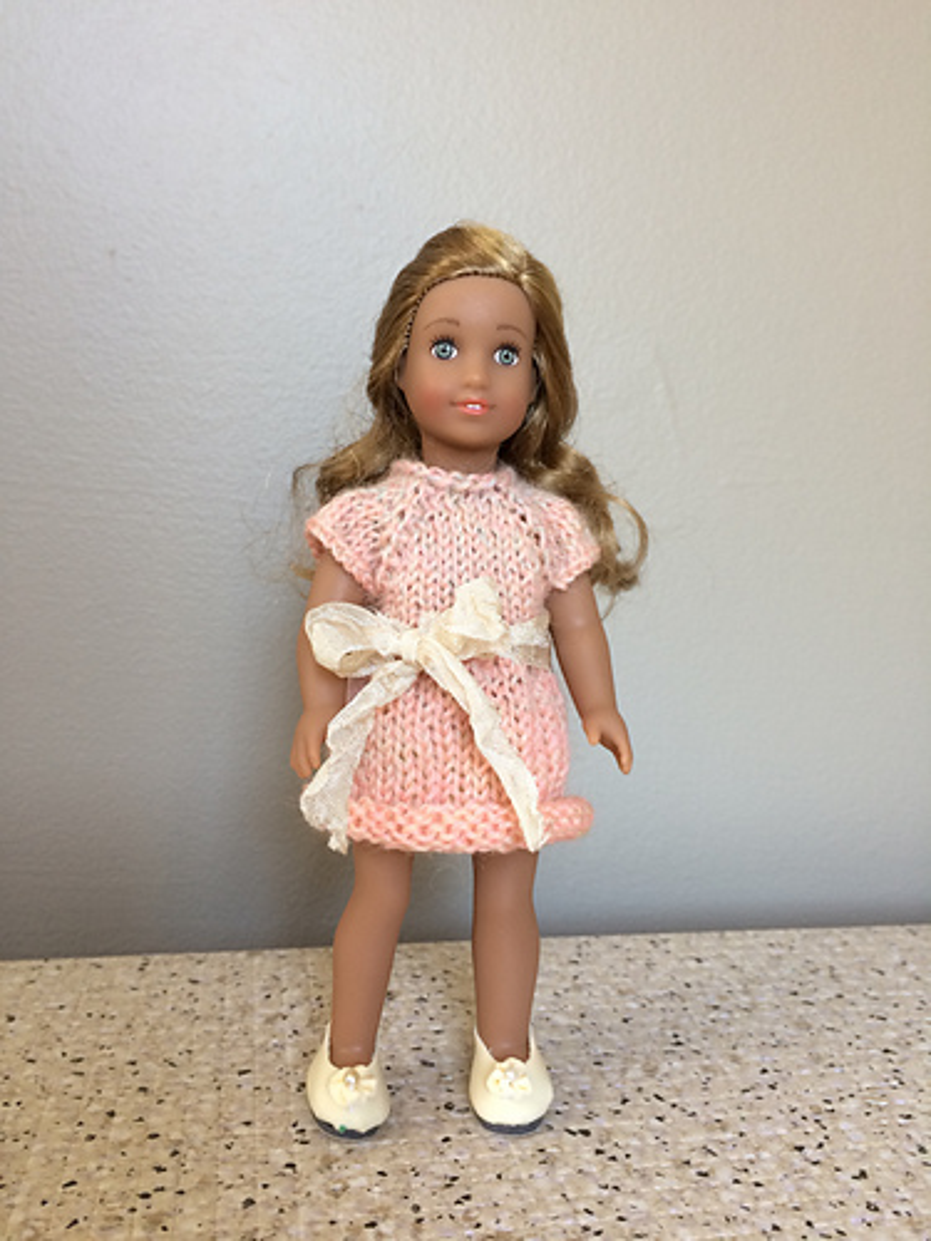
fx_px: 1040
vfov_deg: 61.7
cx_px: 466
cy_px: 620
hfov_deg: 48.2
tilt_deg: -4.7
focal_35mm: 29
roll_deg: -2.0
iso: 50
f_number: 2.2
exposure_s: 1/30
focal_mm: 4.15
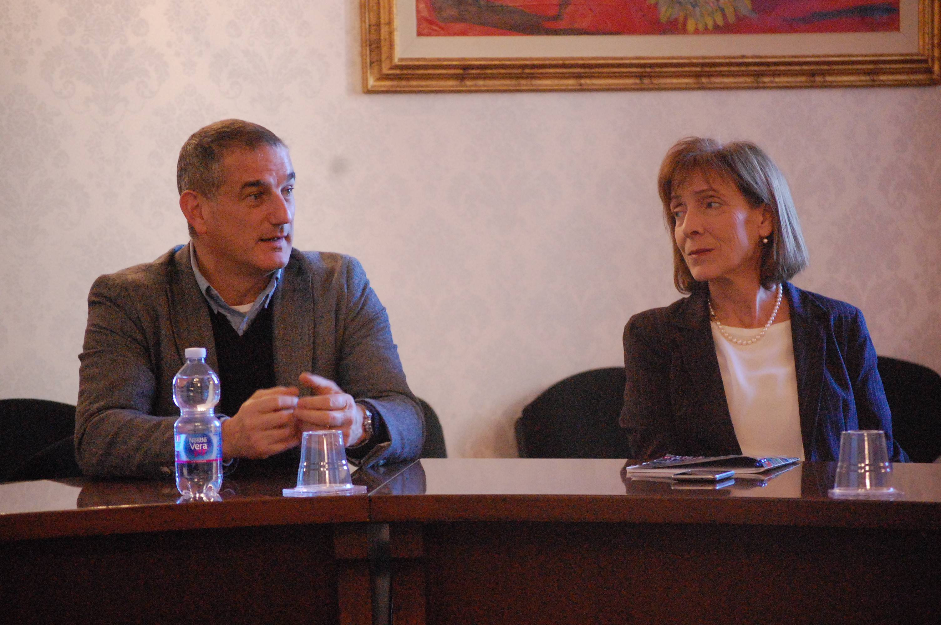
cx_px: 470
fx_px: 3917
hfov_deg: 13.7
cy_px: 312
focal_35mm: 150
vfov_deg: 9.1
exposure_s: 1/80
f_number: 4.5
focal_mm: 100
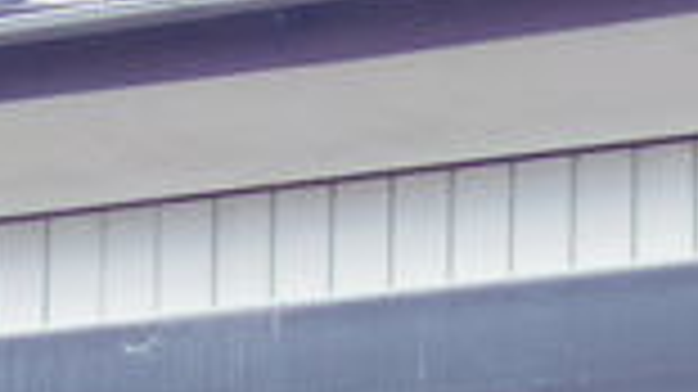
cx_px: 522
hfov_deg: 5.5
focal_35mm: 396
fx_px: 7325
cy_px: 1649
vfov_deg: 2.9
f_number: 2
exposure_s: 1/160
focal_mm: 8.5
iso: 125
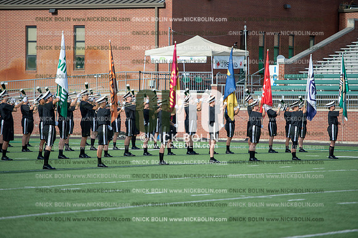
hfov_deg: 11.8
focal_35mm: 175
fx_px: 1739
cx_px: 179
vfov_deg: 7.8
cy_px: 119
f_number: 2.8
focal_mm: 175
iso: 160
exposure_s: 1/2000
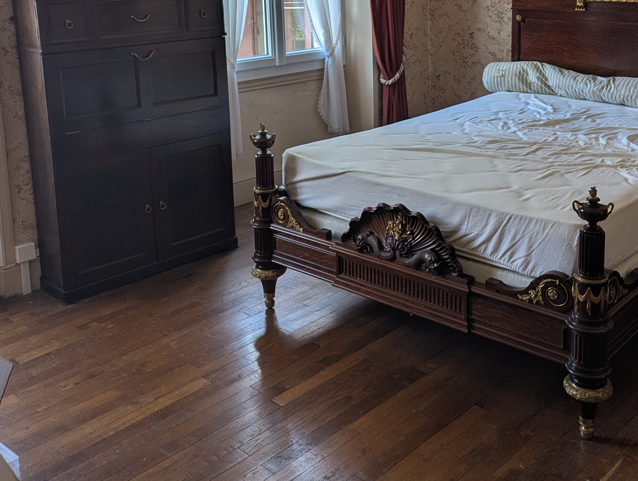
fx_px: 775
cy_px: 83
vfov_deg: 33.2
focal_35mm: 42
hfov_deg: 44.4
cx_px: 397
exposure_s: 1/83.2
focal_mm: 6.81
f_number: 1.85
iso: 47
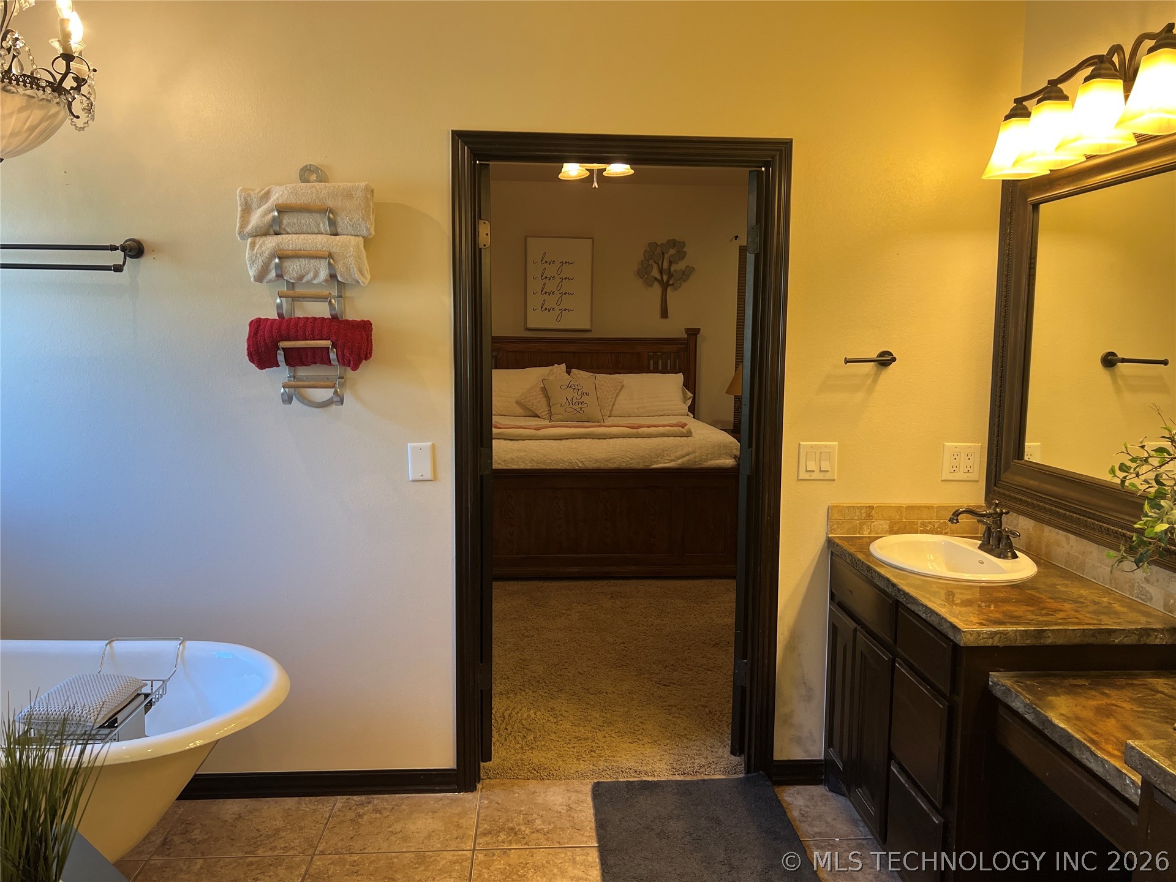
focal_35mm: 26
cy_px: 441
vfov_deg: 53.1
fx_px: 883
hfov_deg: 67.3
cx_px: 588
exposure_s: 1/120
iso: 100
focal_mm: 5.7
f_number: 1.5
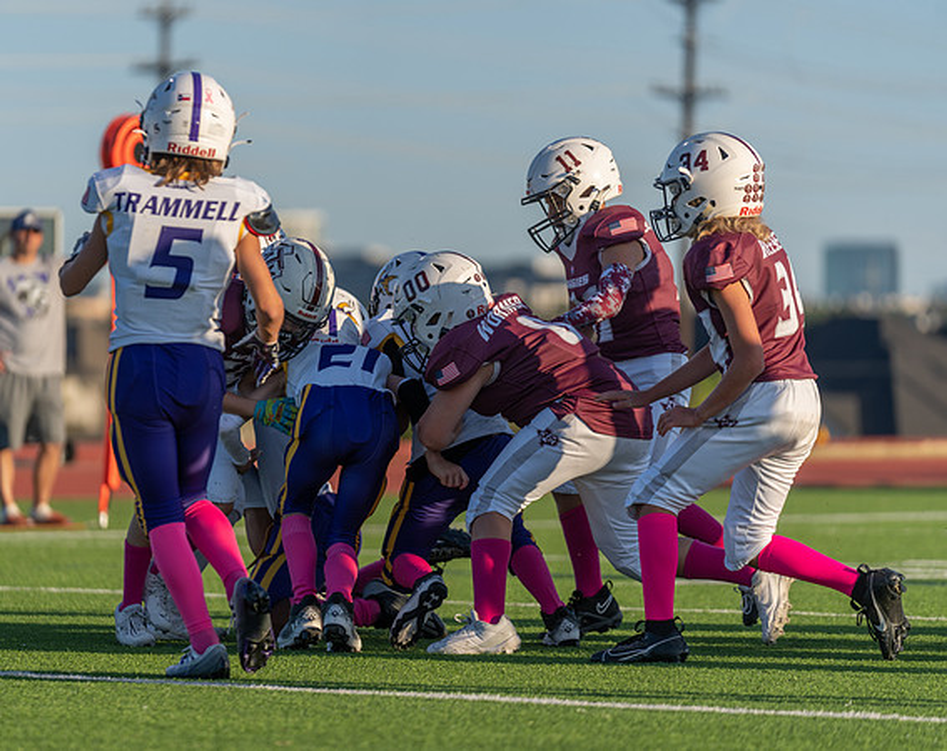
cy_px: 367
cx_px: 370
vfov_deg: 6.8
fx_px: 6341
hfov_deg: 8.5
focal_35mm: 227
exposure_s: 1/1250
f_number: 2.8
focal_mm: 198
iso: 125
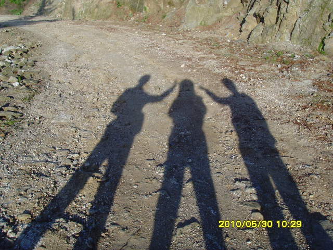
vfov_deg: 36.8
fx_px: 375
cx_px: 166
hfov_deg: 47.9
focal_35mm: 39
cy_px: 125
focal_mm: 6.6
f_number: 6.3
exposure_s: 1/180
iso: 80
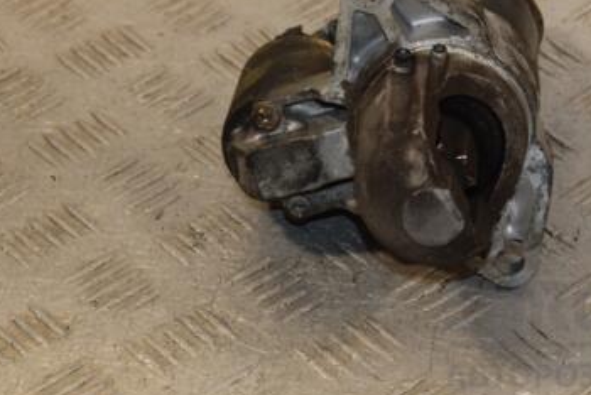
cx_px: 414
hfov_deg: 13.7
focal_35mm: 149
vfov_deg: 9.2
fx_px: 2448
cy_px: 81
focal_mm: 58
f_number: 6.3
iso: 800
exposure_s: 1/200
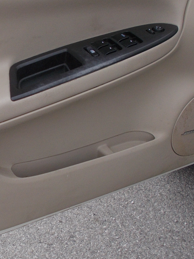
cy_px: 124
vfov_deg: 27.4
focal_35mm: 71
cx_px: 7
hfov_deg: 20.2
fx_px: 530
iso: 80
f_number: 3.2
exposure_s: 1/250
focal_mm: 4.6
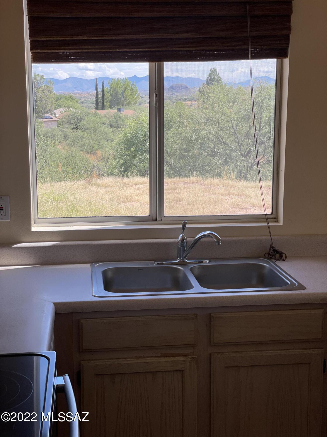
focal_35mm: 52
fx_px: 655
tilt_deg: -9.2
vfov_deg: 36.8
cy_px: 218
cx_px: 164
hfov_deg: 28.0
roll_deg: +0.5
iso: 32
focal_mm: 6
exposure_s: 1/466
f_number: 2
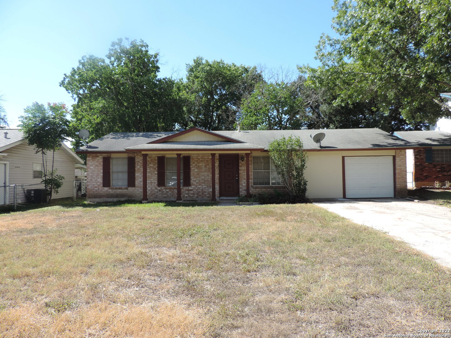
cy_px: 169
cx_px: 226
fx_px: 313
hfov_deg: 71.6
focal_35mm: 24
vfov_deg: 56.8
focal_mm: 4.3
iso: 80
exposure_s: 1/500
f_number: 3
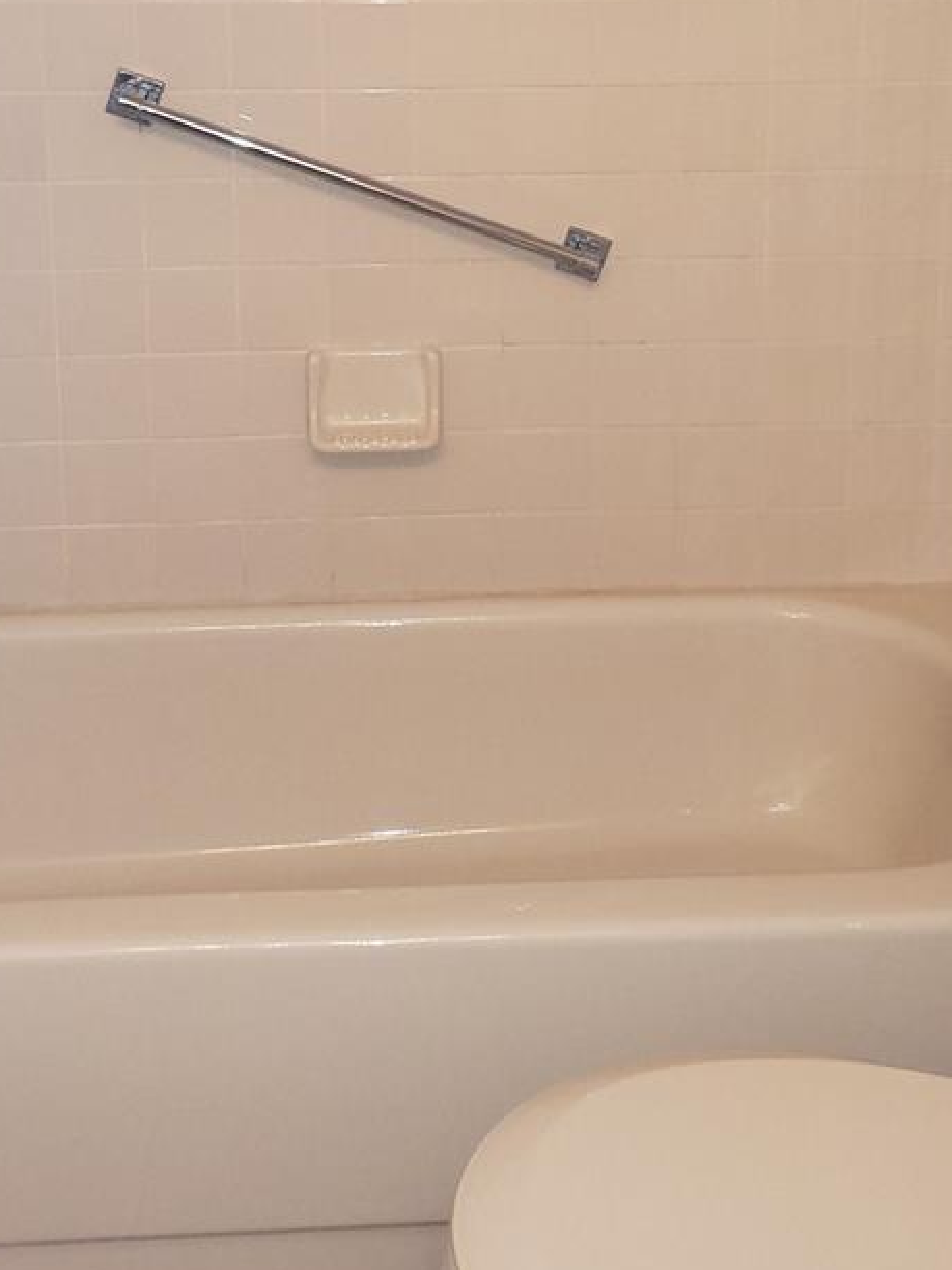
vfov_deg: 35.5
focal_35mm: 51
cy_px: 154
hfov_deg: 28.6
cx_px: 475
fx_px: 1870
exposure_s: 1/24
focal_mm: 4.3
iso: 125
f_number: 2.4
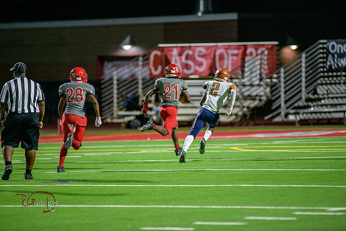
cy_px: 116
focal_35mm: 300
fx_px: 2884
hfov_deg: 6.9
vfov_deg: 4.6
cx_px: 173
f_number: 2.8
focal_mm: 300
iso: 2500
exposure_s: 1/800
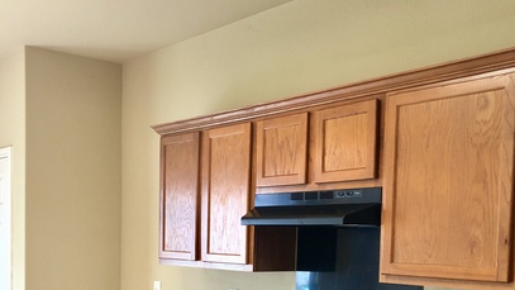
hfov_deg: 42.8
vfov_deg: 23.9
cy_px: 284
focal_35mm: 48
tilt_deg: -3.8
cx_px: 223
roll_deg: -1.0
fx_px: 656
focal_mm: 4
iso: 40
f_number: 1.8
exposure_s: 1/20
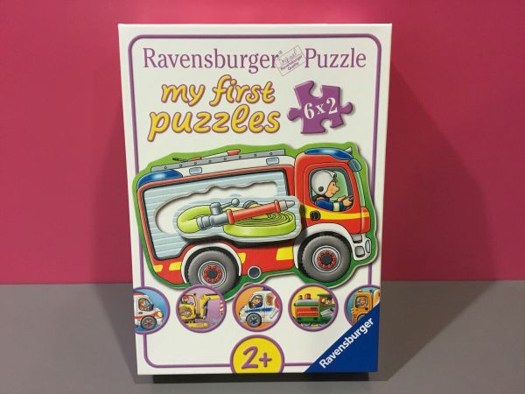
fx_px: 470
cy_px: 197
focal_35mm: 31
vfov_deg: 45.4
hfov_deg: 58.4
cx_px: 262
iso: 160
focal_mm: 3.3
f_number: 2.4
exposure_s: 1/33
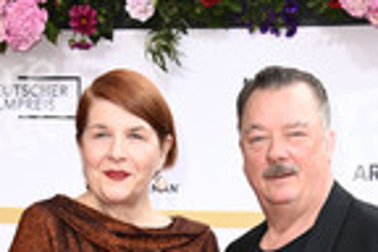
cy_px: 517
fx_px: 1606
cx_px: 218
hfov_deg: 13.4
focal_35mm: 153
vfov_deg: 8.5
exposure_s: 1/250
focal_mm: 55
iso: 640
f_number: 5.6
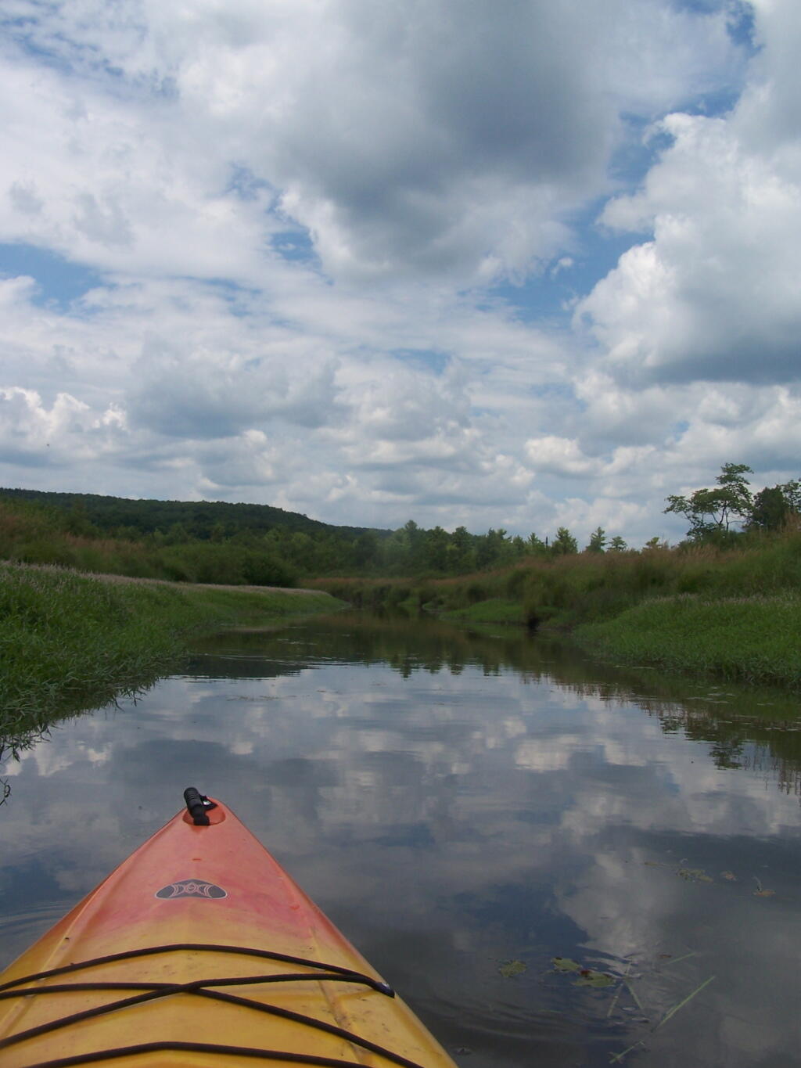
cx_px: 400
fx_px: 1172
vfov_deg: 49.0
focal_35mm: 38
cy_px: 534
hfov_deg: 37.7
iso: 80
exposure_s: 1/800
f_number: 5.6
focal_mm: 6.3
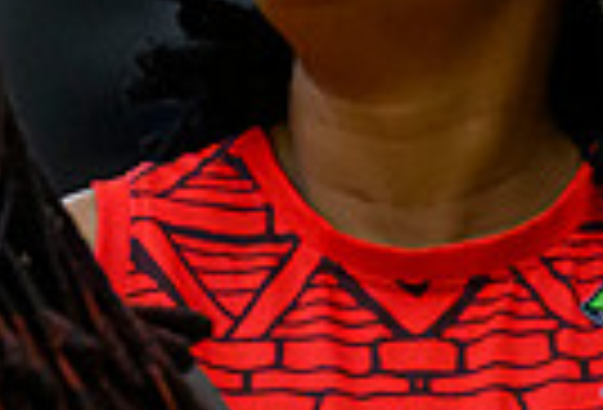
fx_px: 25841
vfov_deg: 0.9
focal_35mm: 1534
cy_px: 440
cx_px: -934
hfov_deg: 1.3
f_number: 3.2
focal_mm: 200
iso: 4000
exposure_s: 1/1000
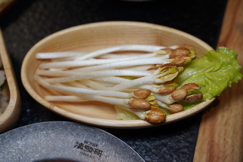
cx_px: 122
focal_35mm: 57
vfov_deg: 23.8
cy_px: 81
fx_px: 385
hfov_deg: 35.1
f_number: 4.5
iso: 100
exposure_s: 1/80
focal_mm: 57
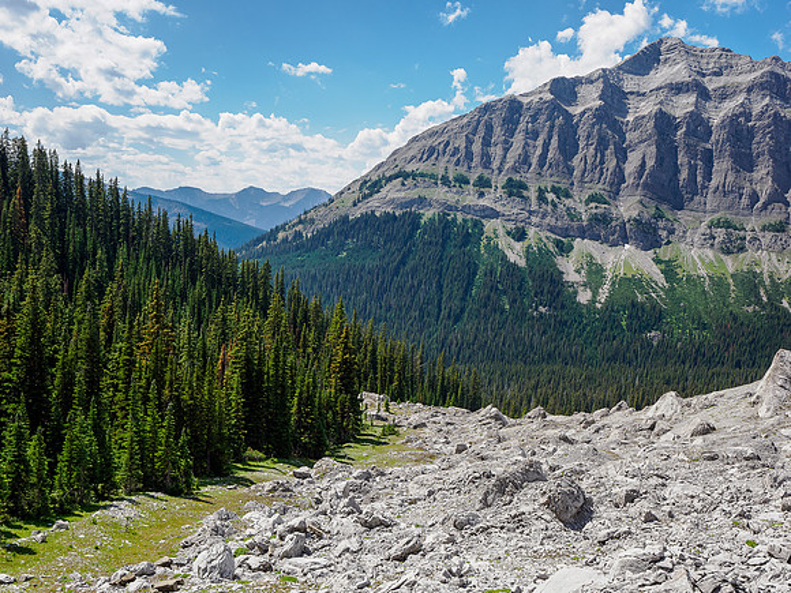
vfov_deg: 39.7
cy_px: 296
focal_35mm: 36
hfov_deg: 51.4
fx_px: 823
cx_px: 396
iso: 200
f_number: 8
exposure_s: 1/400
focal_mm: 18
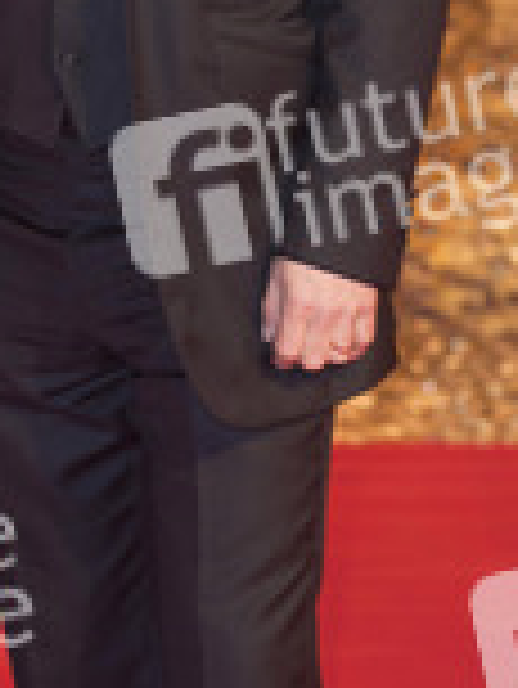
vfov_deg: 6.3
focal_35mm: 314
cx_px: -65
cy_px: -54
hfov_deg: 4.7
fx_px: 6256
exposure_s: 1/100
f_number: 5.6
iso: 1000
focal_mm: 125
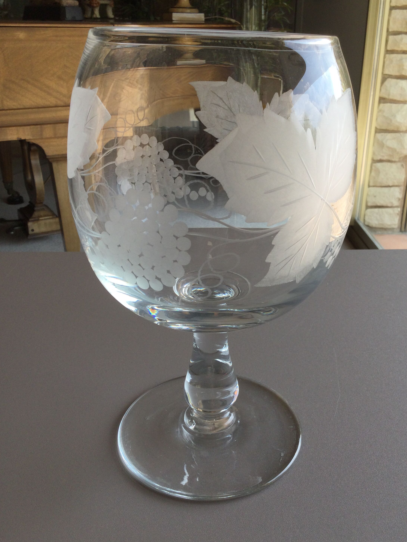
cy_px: 260
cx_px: 225
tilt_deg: -21.6
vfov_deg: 52.6
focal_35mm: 35
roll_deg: -1.2
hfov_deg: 40.6
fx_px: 549
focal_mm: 3.3
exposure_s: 1/255
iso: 25
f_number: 2.4
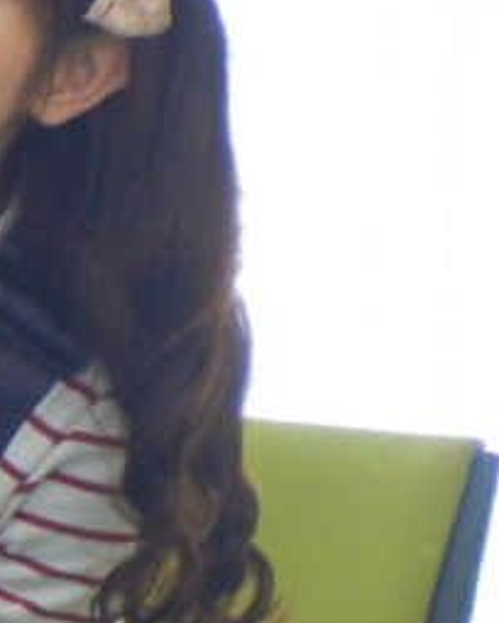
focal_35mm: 596
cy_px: 640
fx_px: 11003
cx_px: -384
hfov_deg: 2.6
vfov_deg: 3.2
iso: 349
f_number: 4.6
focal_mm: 27.4
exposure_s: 1/28
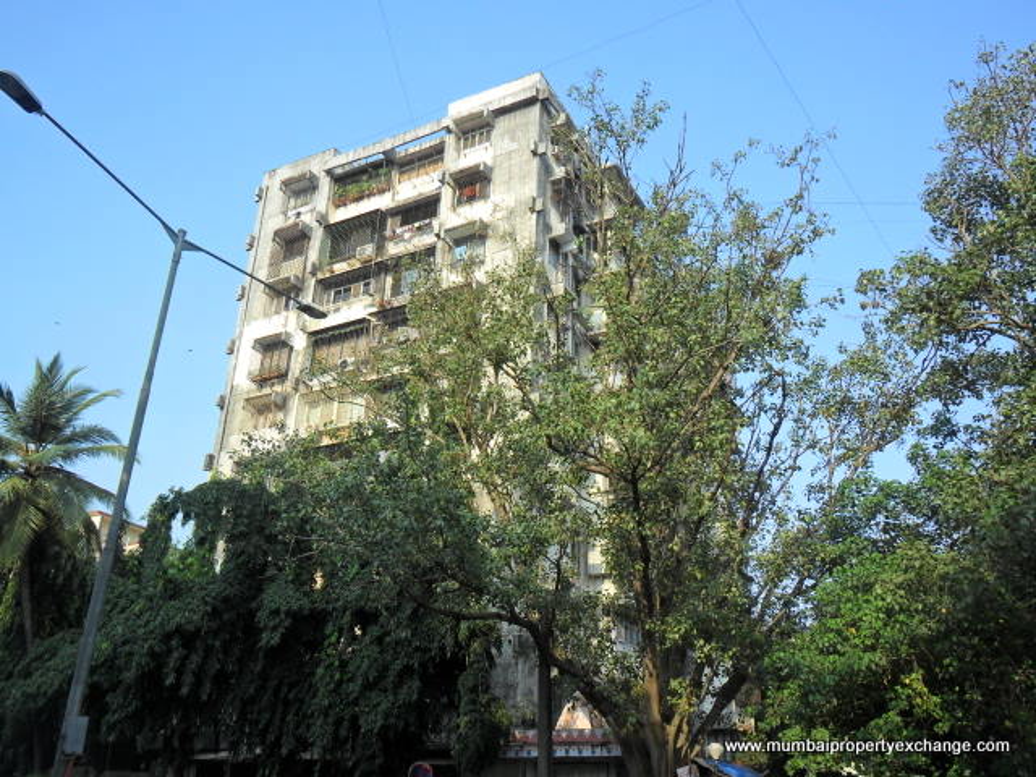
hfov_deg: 56.8
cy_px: 388
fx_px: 958
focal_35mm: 32
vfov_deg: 44.2
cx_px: 518
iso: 100
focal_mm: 5.7
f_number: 3.7
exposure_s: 1/500
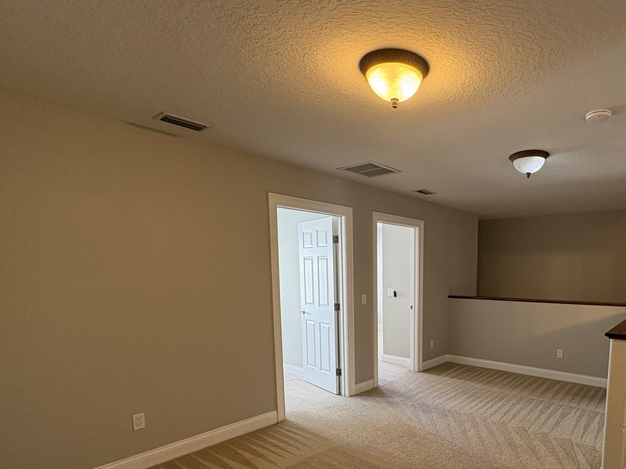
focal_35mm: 21
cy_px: 317
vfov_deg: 61.7
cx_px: 426
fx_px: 380
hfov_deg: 76.1
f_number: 2.2
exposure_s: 1/60
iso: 160
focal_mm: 2.22
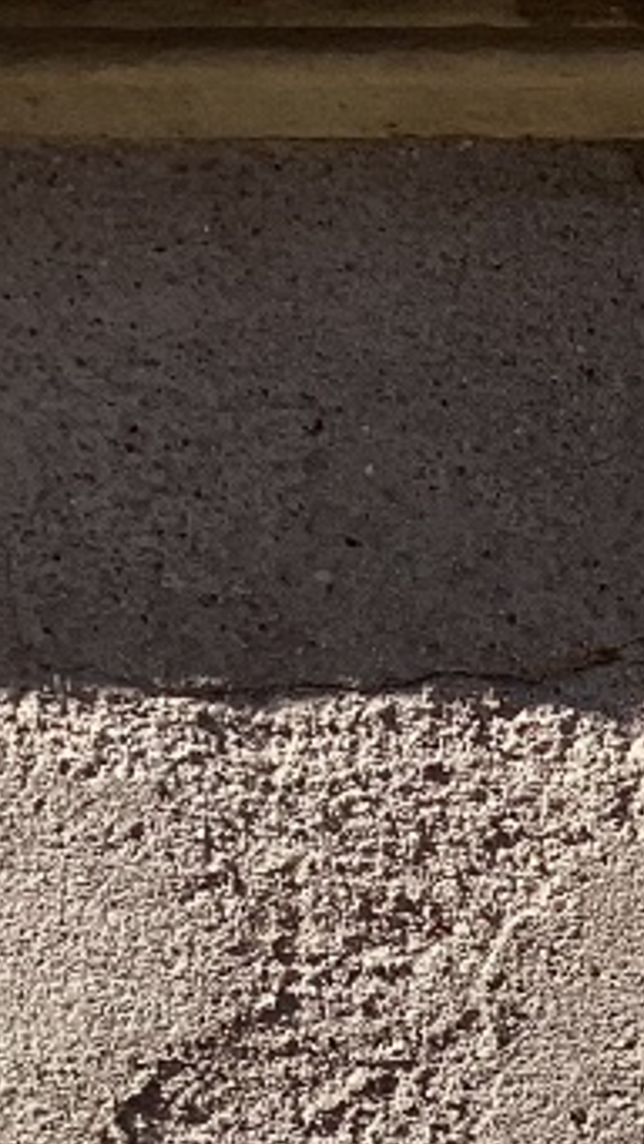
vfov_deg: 17.4
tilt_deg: -24.4
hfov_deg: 9.0
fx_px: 3610
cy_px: 1241
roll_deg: -3.3
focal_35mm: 119
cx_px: 1640
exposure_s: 1/1018
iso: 25
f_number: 2.4
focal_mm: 3.3
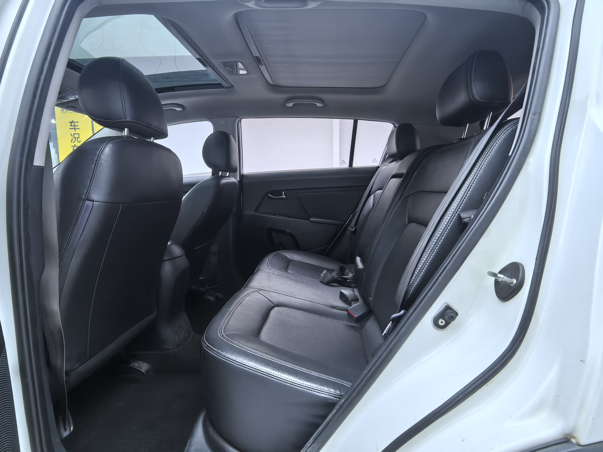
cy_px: 226
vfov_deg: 71.6
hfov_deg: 87.8
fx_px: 314
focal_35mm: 18
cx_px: 302
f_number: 2.2
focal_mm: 1.95
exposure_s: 1/50
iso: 100
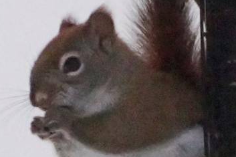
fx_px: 6965
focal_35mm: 1063
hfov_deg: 1.9
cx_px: 167
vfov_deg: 1.3
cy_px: 135
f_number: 10
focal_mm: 250
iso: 3200
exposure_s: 1/1250
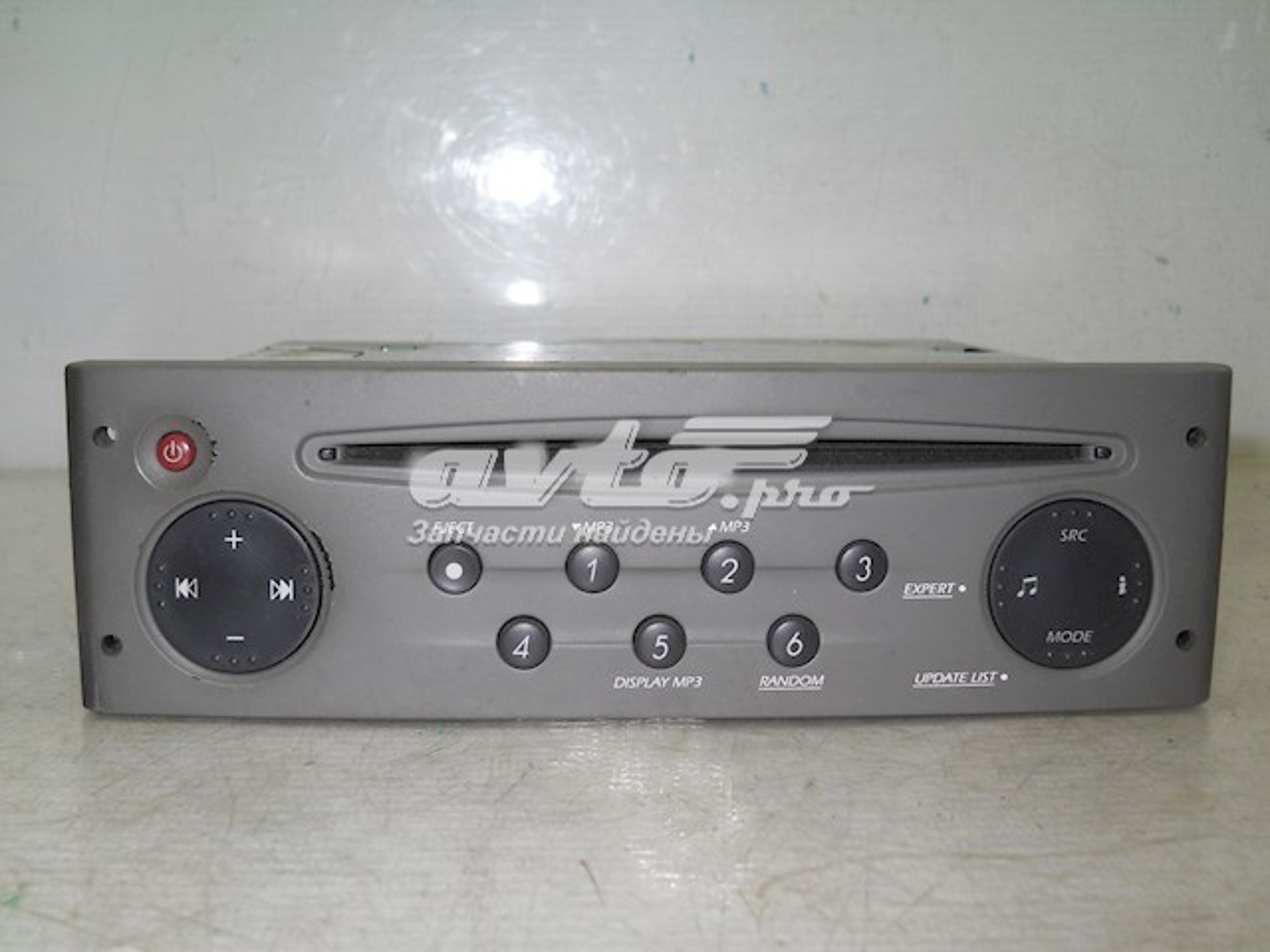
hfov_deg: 45.8
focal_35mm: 41
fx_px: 1504
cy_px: 476
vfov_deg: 35.1
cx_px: 635
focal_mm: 6.72
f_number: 5.5
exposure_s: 1/30
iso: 80
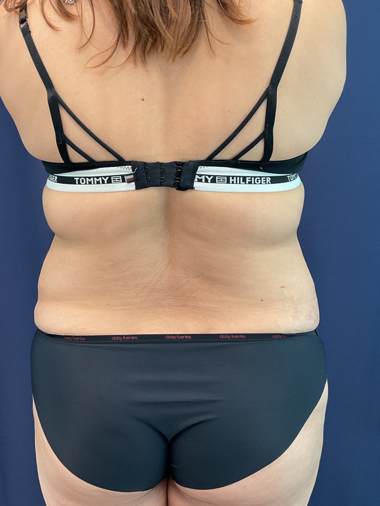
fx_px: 527
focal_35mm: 36
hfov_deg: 39.6
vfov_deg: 51.3
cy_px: 258
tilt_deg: -10.3
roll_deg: -1.1
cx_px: 173
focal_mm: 3
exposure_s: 1/50
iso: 64
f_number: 1.8
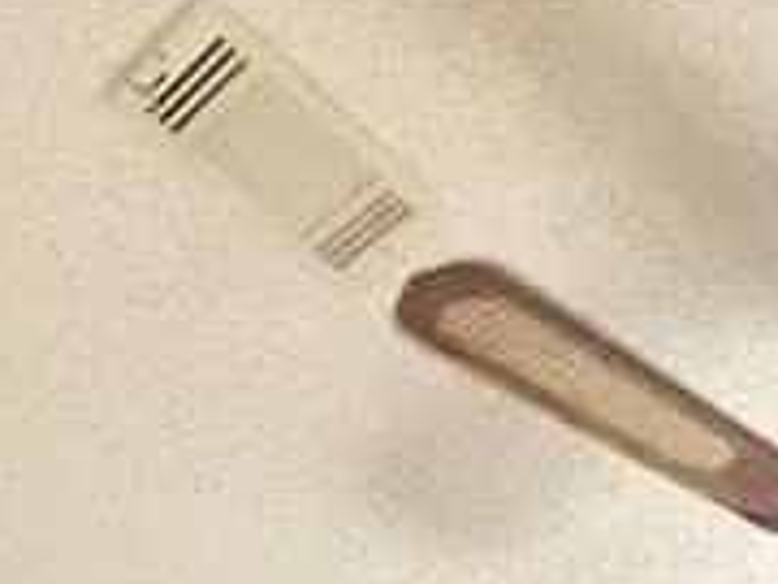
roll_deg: -2.1
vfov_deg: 12.2
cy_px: 1635
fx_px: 1663
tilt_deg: -3.9
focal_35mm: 74
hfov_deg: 25.3
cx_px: 748
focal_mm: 1.57
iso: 32
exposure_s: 1/144
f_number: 1.8
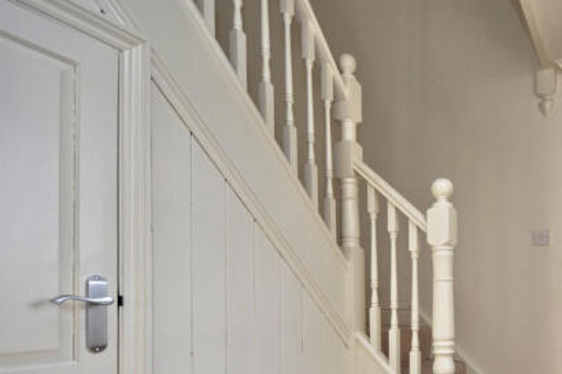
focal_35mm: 24
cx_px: 408
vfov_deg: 50.3
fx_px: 374
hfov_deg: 69.8
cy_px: 293
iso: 100
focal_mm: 10
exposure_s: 1/60
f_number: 4
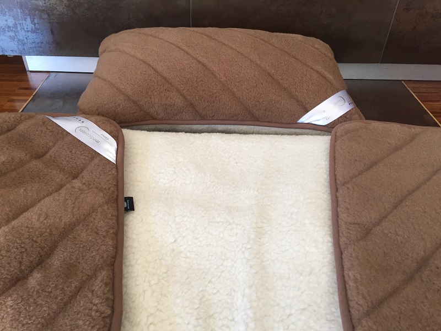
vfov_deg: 48.2
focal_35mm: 29
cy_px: 166
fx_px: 369
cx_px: 220
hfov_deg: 61.7
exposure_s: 1/33
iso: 64
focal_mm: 4.15
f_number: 2.2
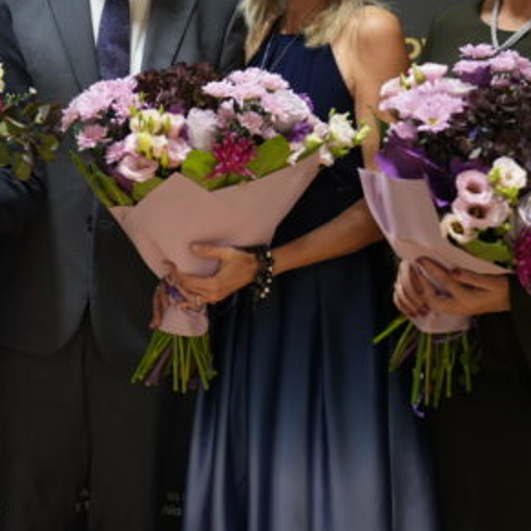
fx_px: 1562
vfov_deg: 19.1
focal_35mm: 90
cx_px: 40
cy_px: 94
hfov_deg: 18.9
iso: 3200
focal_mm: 40
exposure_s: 1/50
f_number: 2.8
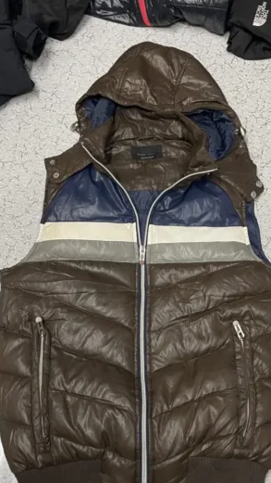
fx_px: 371
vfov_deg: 66.1
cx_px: 154
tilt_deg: -70.5
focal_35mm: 29
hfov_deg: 40.1
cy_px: 240
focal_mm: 4.2
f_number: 1.6
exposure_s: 1/50
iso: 320
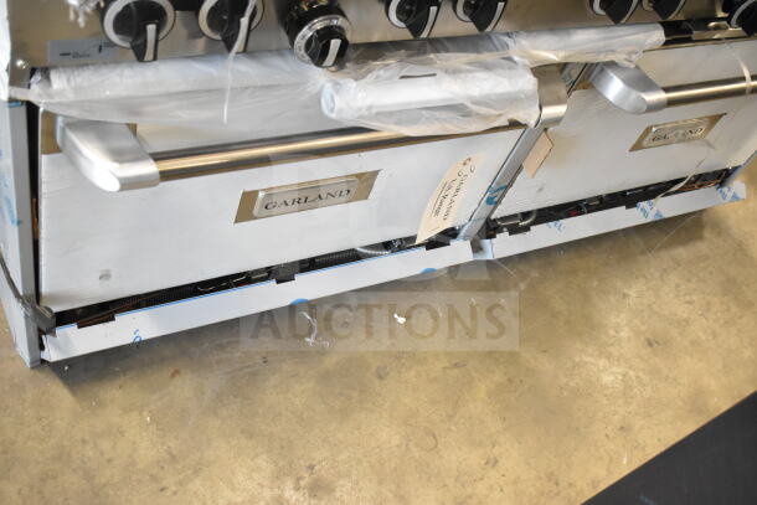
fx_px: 820
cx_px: 378
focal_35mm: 39
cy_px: 252
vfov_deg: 34.2
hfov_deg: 49.5
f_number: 4
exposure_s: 1/40
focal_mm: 26
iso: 3600
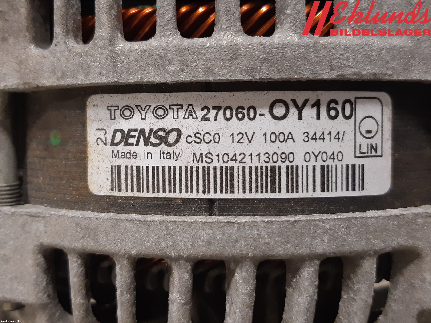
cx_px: 216
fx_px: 324
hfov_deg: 67.3
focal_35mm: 26
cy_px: 162
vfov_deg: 53.1
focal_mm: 3.93
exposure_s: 1/50
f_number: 1.7
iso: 160
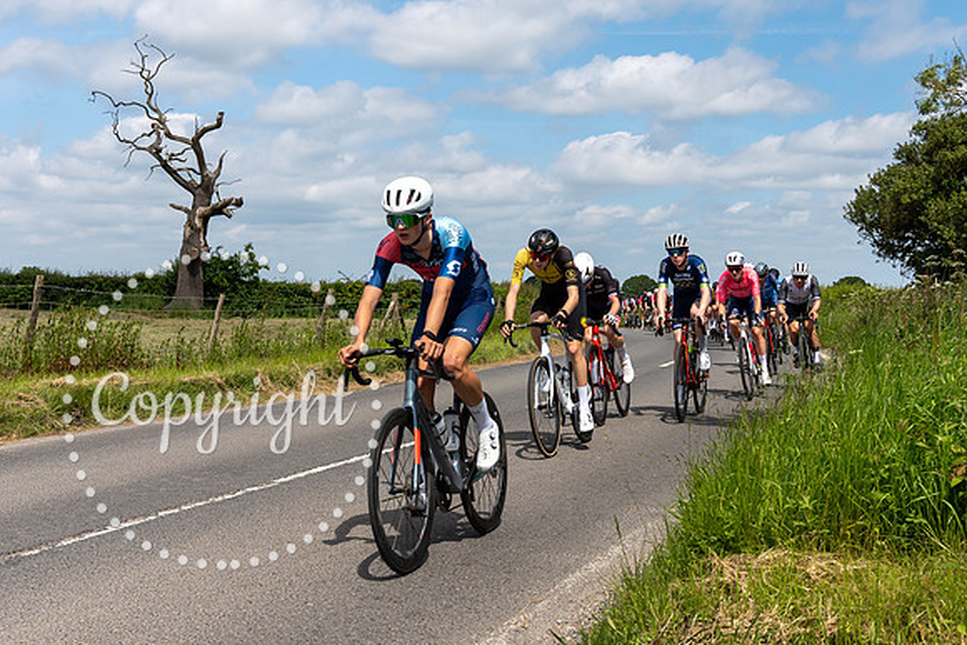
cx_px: 496
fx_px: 1437
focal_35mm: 53
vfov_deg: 25.3
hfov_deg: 37.2
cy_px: 334
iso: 100
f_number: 6.3
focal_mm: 28
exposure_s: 1/1250
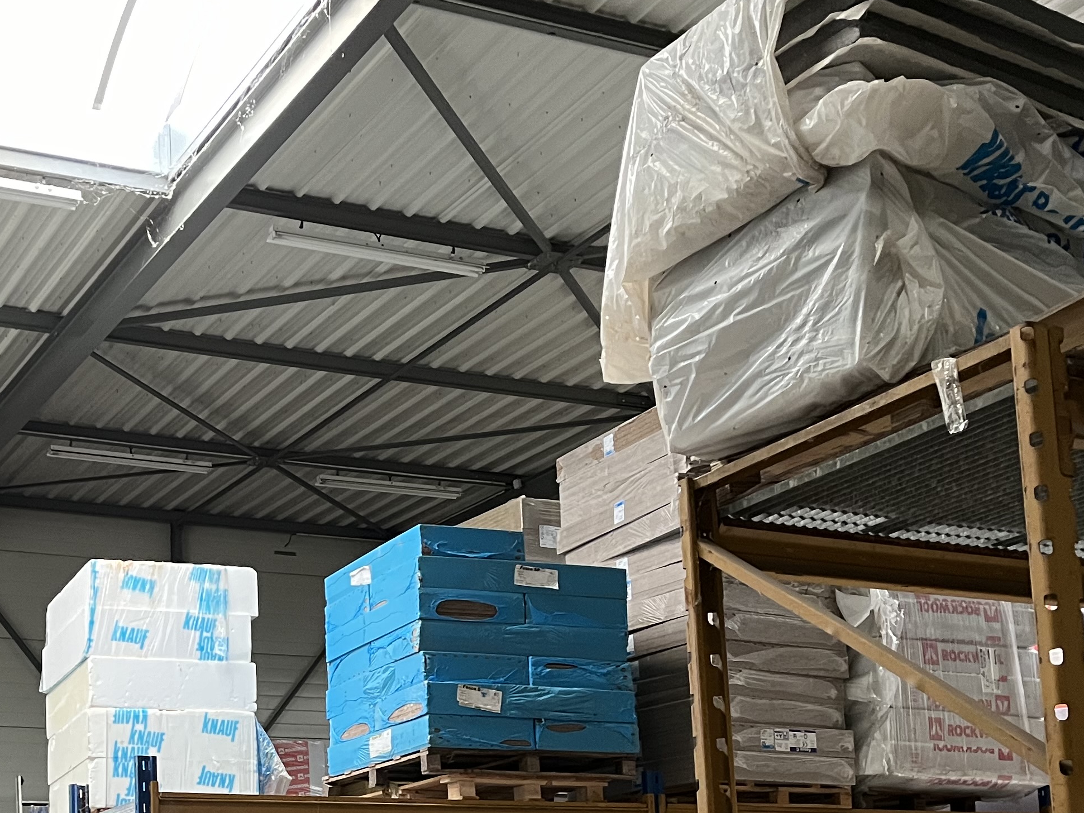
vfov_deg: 26.0
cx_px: 247
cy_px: 766
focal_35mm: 54
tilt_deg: +8.6
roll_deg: +0.9
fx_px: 1691
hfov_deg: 34.6
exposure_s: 1/50
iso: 320
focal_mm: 5.1
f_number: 1.6
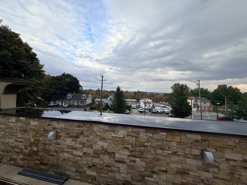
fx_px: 100
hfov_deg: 102.1
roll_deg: -1.3
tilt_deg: +1.8
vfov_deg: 85.7
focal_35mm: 14
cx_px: 124
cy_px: 92
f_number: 2.2
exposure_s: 1/318
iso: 50
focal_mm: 2.22
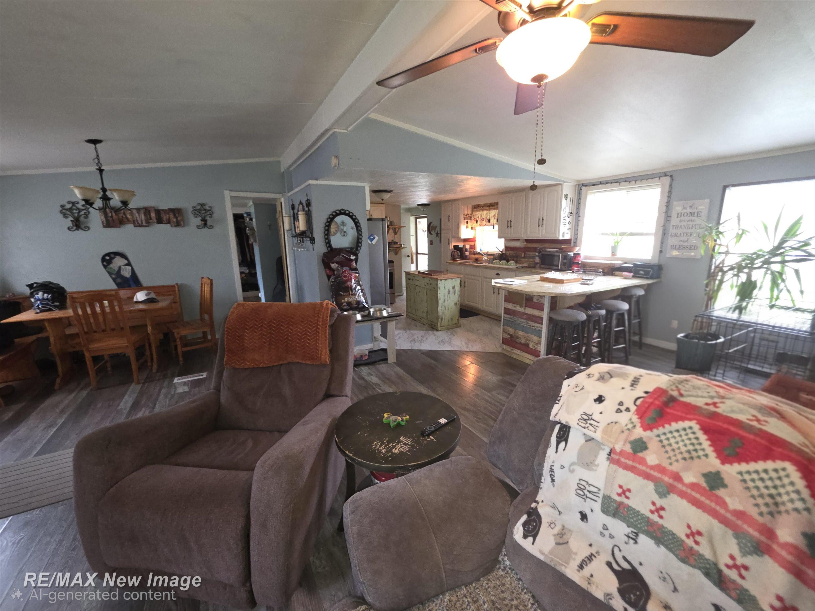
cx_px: 408
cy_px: 306
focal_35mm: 13
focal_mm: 2.2
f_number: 1.9
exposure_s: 1/40
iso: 250
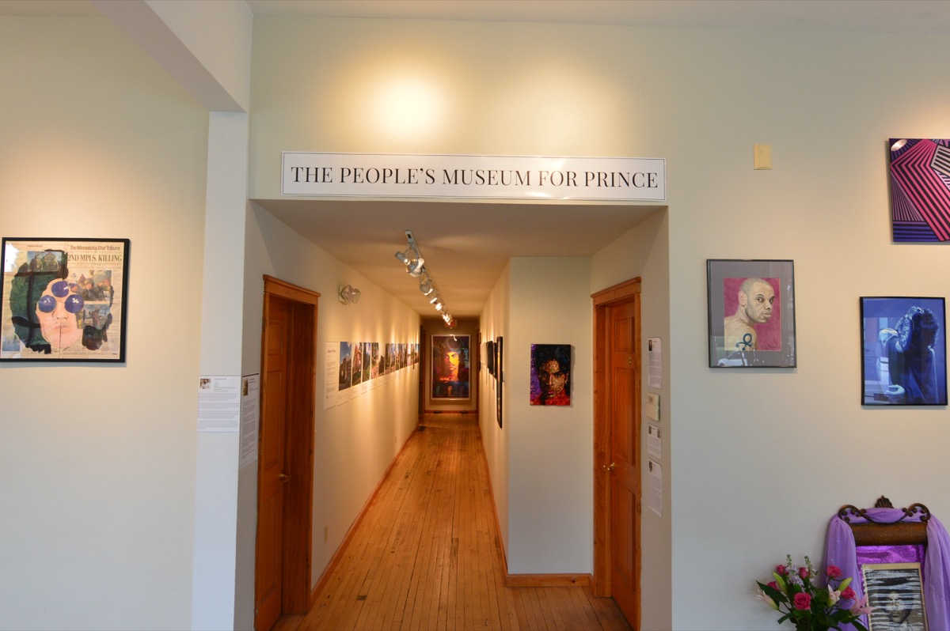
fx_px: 554
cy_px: 316
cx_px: 475
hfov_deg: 81.3
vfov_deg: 59.4
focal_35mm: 21
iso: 500
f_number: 8
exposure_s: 1/60
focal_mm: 14
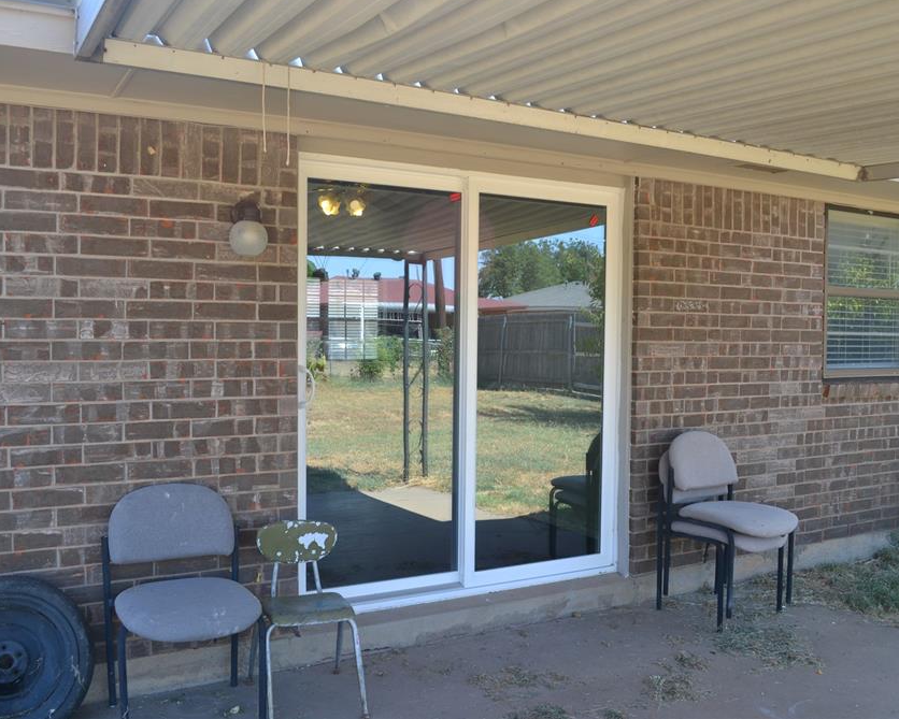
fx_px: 825
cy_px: 354
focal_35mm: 31
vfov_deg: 47.1
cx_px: 443
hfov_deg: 57.2
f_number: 5.6
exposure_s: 1/125
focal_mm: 18
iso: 180
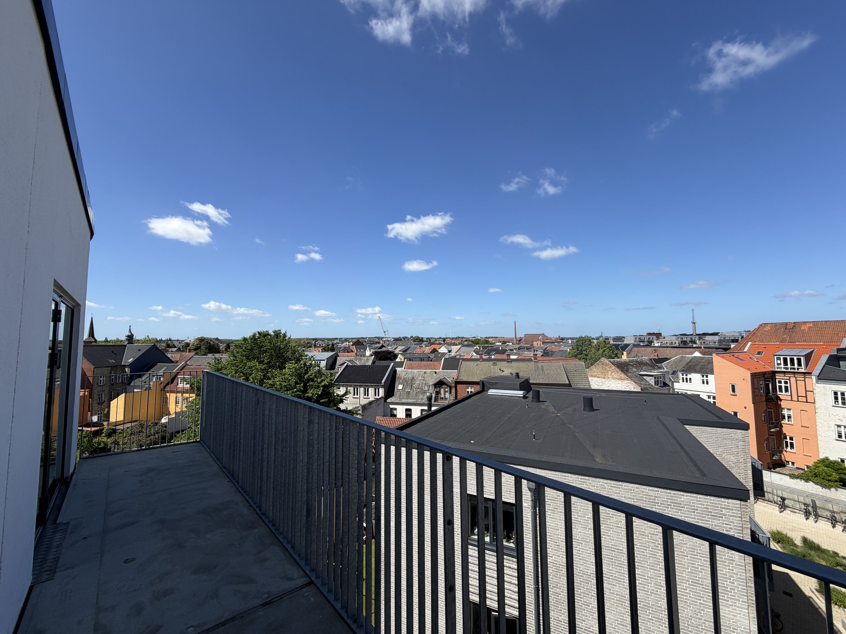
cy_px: 317
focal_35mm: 14
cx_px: 423
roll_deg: +0.9
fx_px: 342
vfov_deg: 85.7
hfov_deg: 102.1
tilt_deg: +4.3
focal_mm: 2.22
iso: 20
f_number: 2.2
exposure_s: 1/841
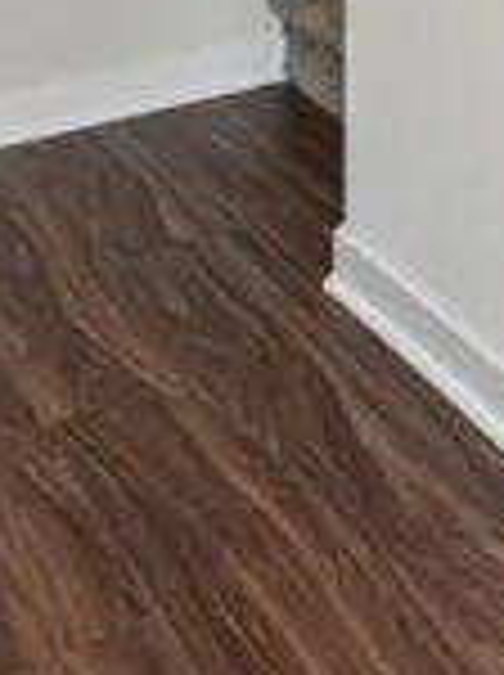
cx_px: 1168
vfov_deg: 18.8
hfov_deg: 13.7
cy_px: -531
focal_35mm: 81
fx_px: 1577
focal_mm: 15
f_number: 9
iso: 400
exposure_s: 1/20
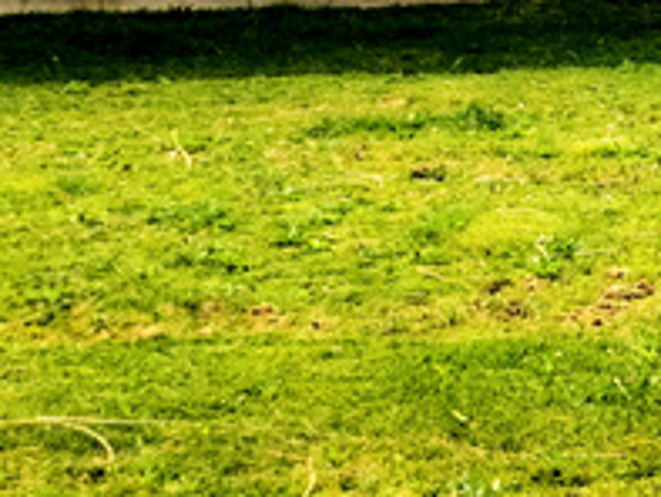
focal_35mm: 130
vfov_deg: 10.8
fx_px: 2484
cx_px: 1077
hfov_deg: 13.9
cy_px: -349
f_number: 1.8
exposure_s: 1/1111
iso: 16
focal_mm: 7
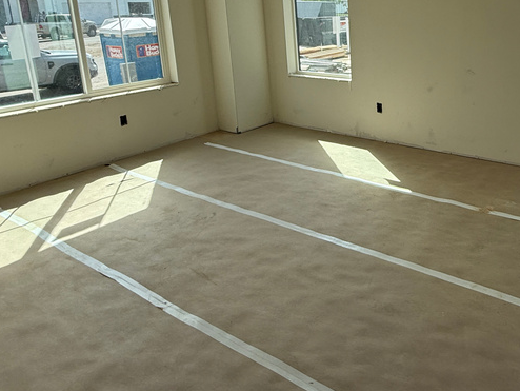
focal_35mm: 29
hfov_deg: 58.0
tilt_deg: -12.3
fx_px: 436
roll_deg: +1.3
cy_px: 97
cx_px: 399
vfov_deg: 46.5
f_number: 2.2
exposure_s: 1/651
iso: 64
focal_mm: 2.22
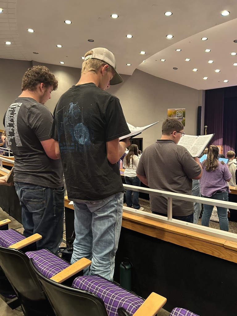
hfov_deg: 53.1
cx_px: 118
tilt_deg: -8.1
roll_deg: +0.6
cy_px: 158
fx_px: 237
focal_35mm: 26
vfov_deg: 67.3
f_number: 1.5
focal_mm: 5.7
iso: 500
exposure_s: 1/30
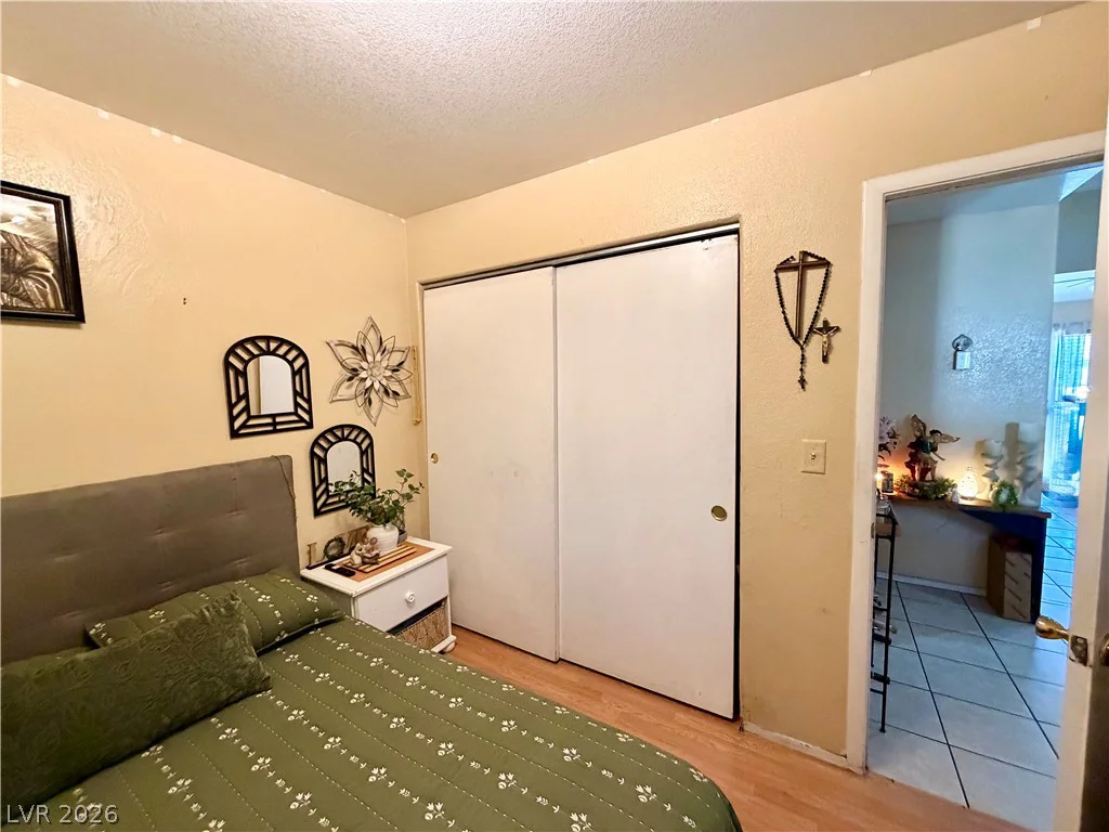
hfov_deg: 102.1
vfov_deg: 85.7
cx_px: 554
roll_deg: +1.7
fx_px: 449
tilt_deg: -5.4
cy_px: 416
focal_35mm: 14
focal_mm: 2.22
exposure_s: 1/60
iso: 640
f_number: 2.2
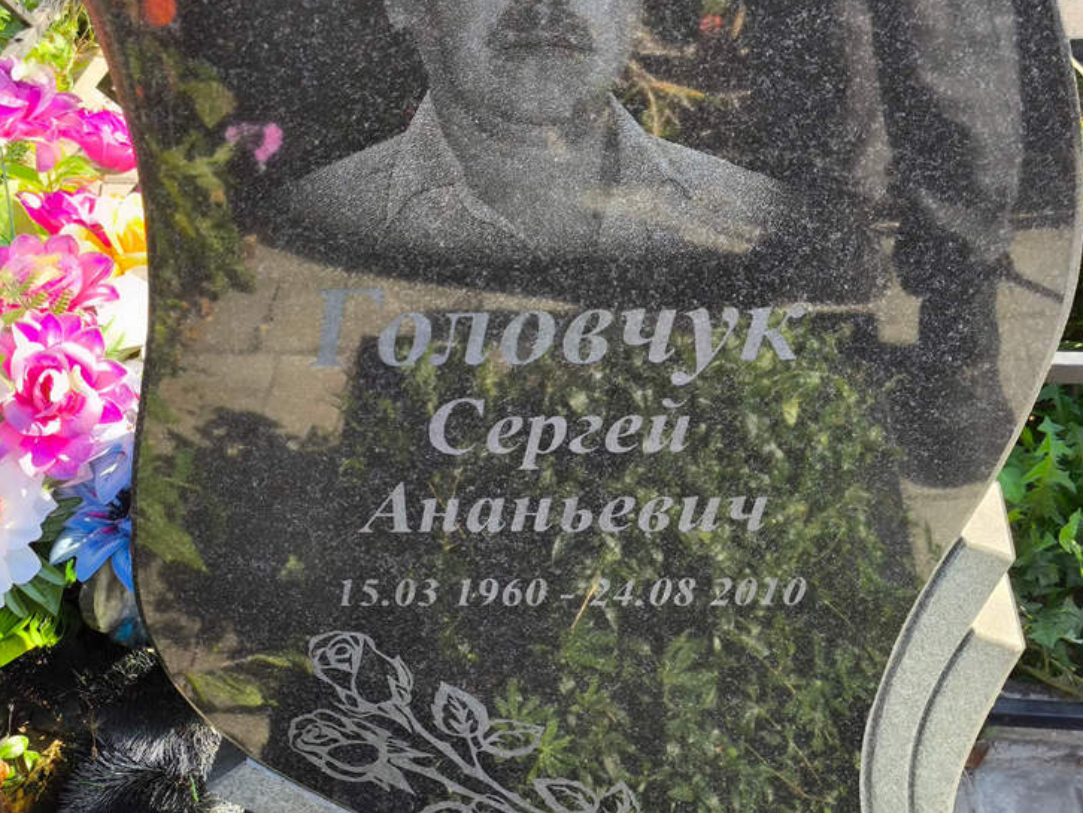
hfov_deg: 34.9
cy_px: 440
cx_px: 542
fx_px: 1721
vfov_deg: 26.6
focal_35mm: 55
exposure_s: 1/277
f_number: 1.7
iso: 50
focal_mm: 4.71
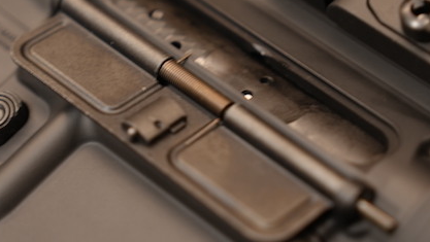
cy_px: 90
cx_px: 257
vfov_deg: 8.9
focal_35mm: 137
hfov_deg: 15.7
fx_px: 1563
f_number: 2.8
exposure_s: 1/2
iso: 200
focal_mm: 70
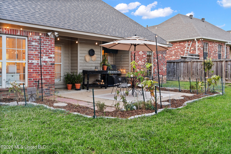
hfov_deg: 57.2
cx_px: 116
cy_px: 77
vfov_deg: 40.0
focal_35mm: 33
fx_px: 212
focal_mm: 22
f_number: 4
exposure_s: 1/13
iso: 400
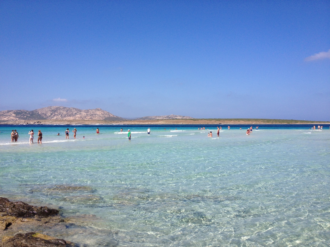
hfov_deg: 52.6
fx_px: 334
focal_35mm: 35
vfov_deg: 40.7
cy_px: 124
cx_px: 165
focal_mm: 4.28
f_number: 2.4
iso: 50
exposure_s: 1/2404
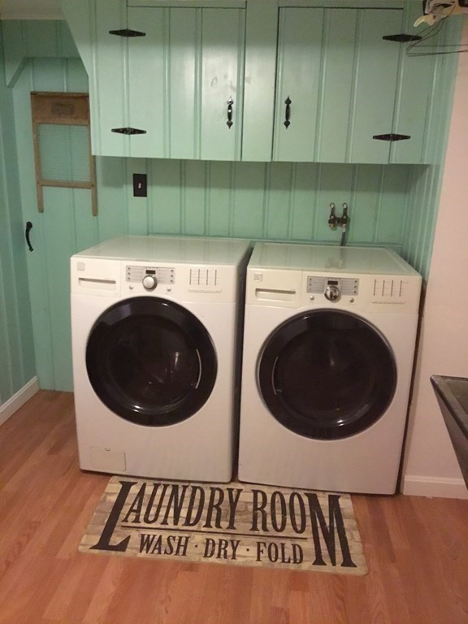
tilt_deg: -15.9
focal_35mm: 31
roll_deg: -1.2
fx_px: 559
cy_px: 312
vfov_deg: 58.4
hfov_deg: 45.4
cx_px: 234
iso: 320
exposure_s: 1/15
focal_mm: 3.3
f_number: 2.4
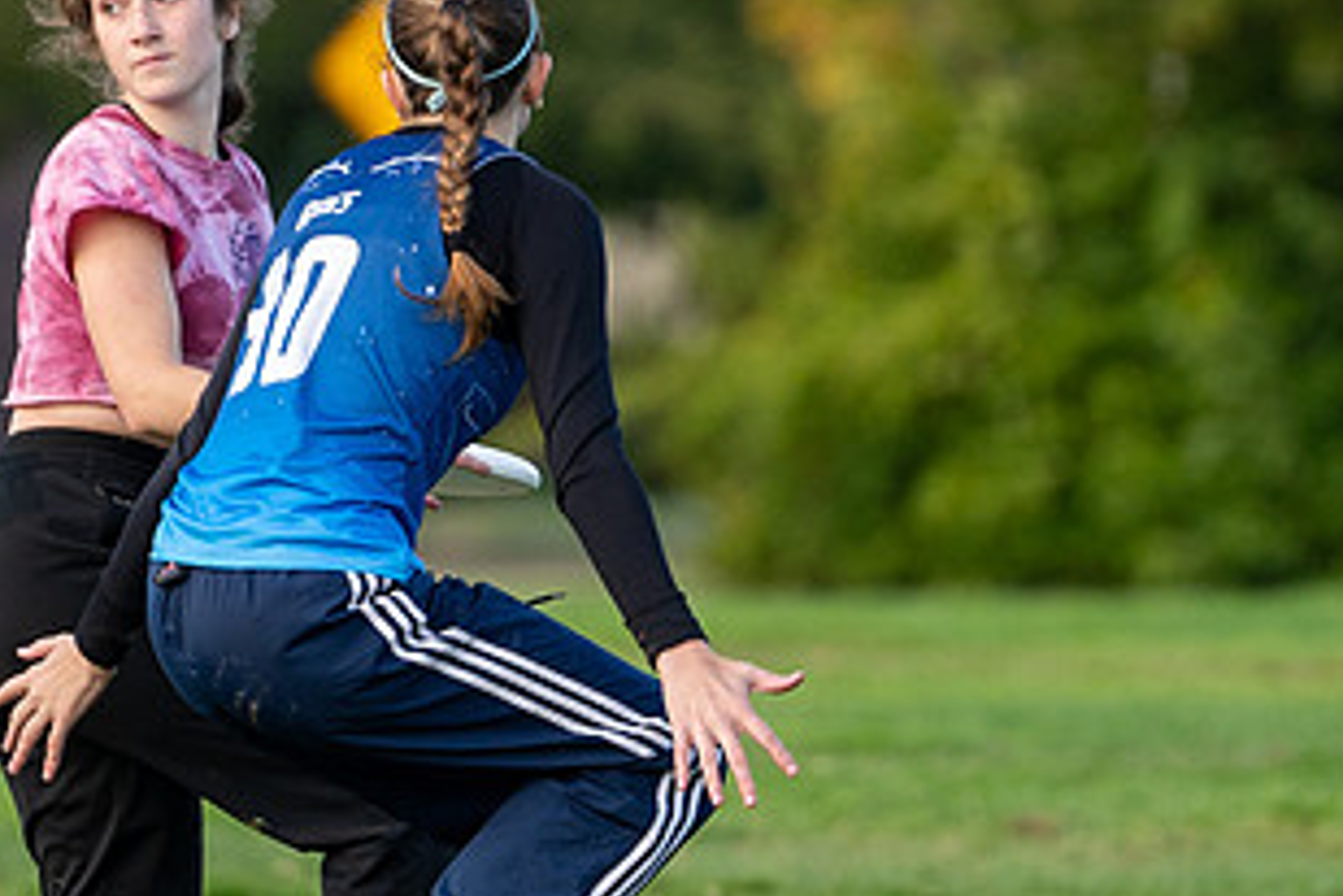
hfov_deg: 2.4
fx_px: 31968
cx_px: 514
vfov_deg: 1.6
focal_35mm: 857
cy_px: 327
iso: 320
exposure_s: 1/1600
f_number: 2.8
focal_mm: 200
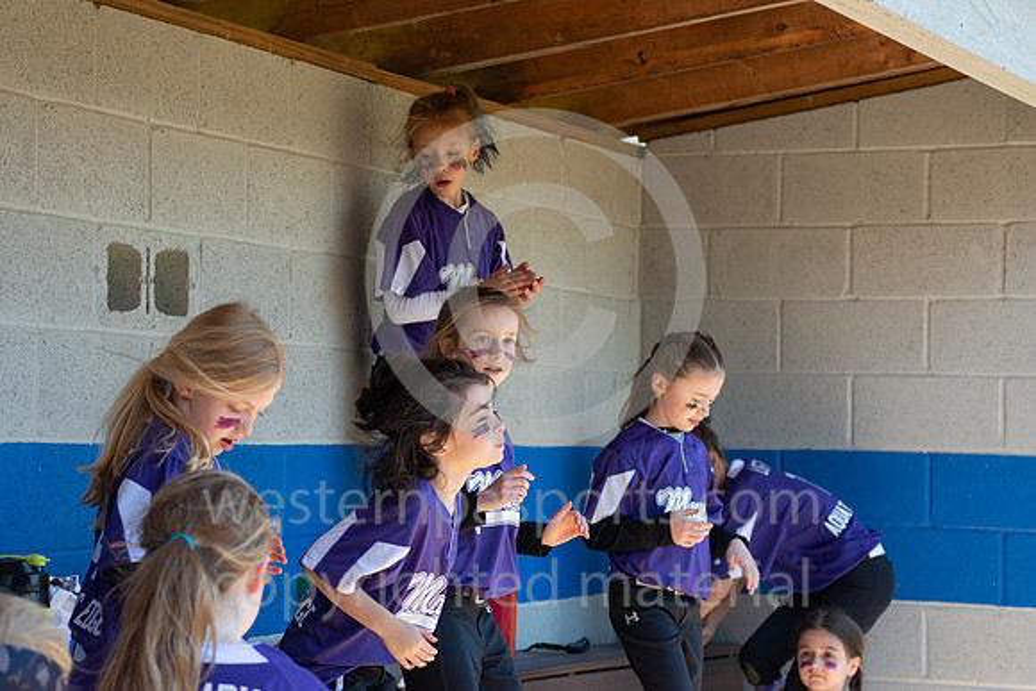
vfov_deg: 13.0
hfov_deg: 19.5
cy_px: 346
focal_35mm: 105
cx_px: 518
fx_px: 3022
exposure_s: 1/250
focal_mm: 70
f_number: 2.8
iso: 100
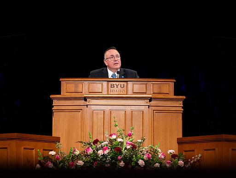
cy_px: 77
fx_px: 1146
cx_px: 115
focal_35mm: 168
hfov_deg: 11.8
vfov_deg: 8.8
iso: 1250
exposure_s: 1/250
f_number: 3.2
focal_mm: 125
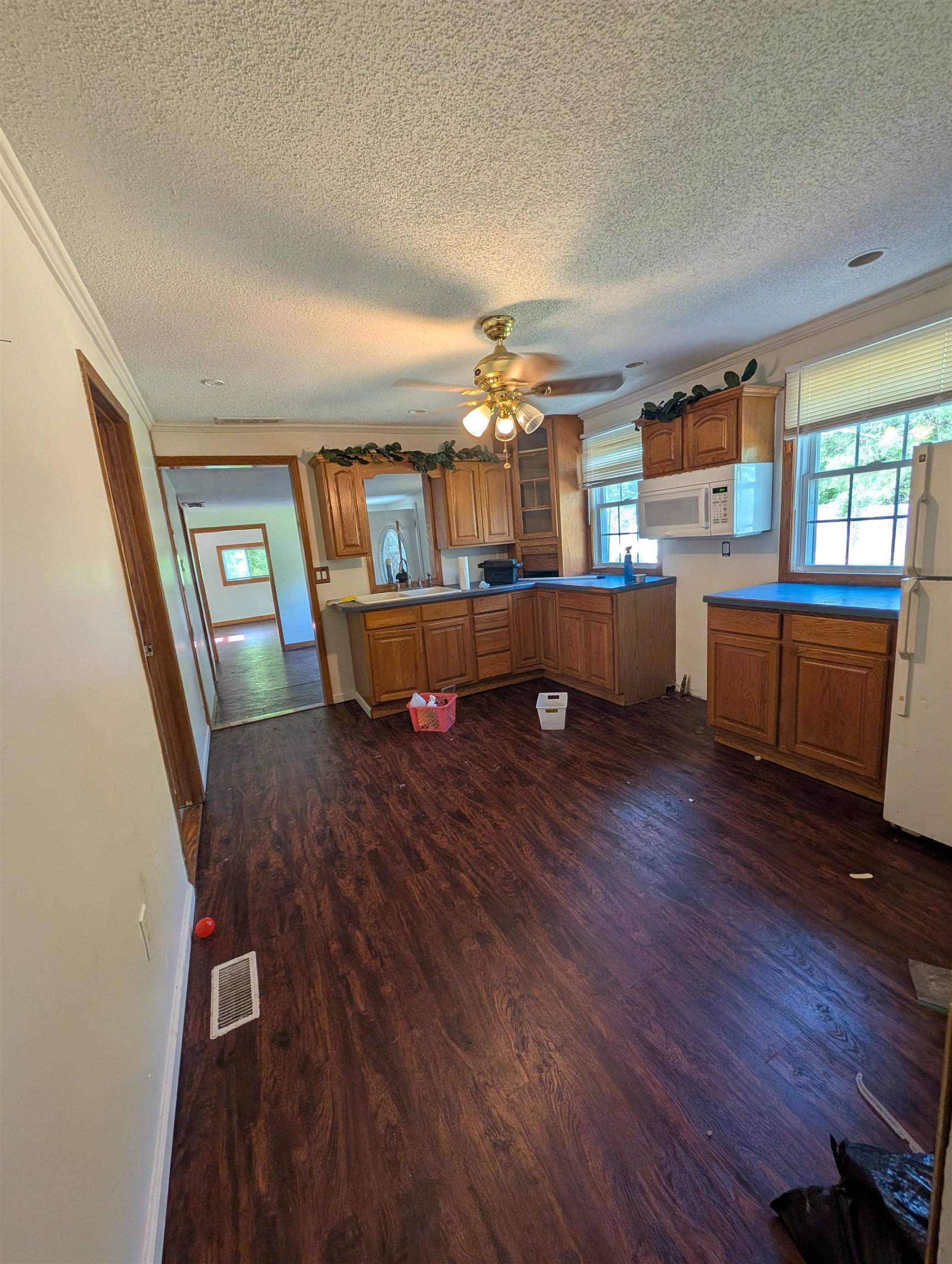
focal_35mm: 12
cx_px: 476
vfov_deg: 110.5
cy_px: 632
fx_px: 439
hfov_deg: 94.6
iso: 63
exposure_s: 1/67.2
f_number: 1.7
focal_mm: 2.02
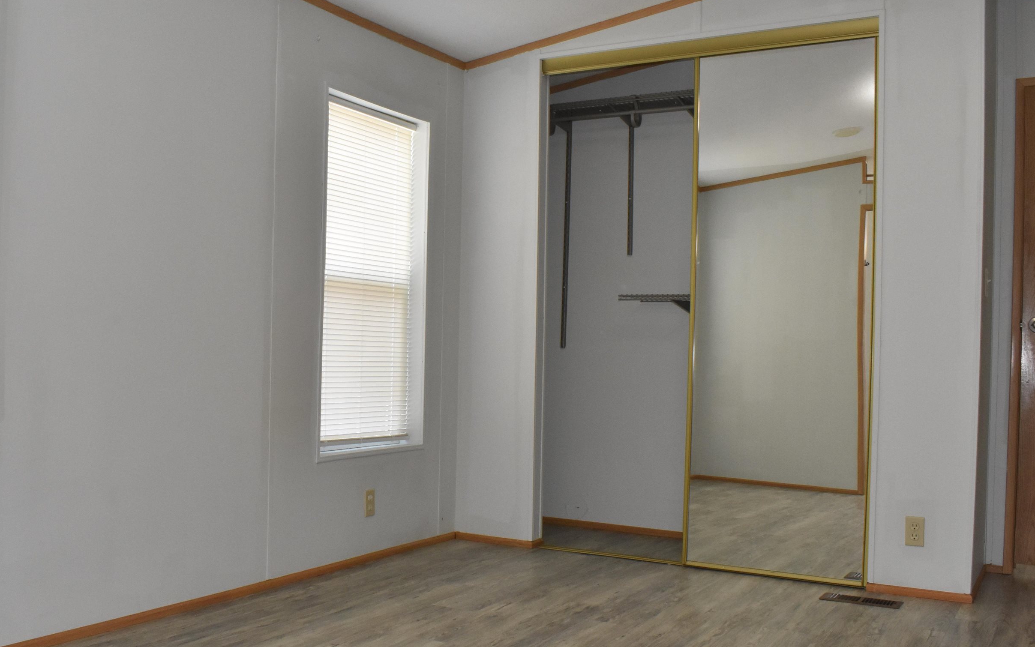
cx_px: 407
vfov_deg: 36.3
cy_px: 353
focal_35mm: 35
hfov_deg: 54.9
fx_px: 987
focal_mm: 18
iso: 1600
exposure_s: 1/25
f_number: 14
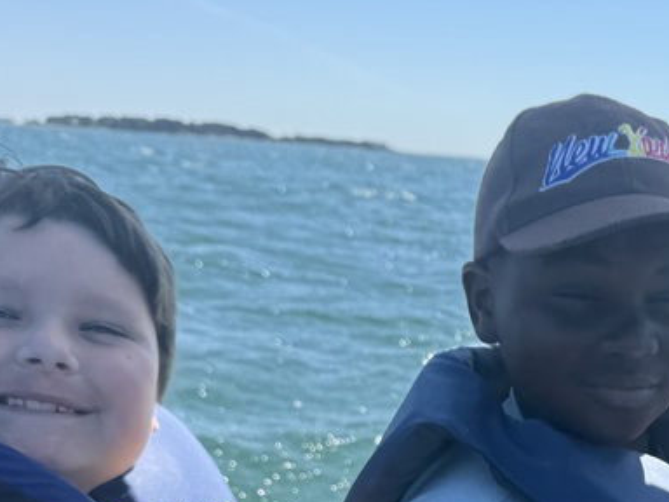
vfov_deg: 21.9
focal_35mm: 64
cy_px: 526
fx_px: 1237
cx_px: 608
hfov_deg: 29.0
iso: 80
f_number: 1.78
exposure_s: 1/2959
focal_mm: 6.76
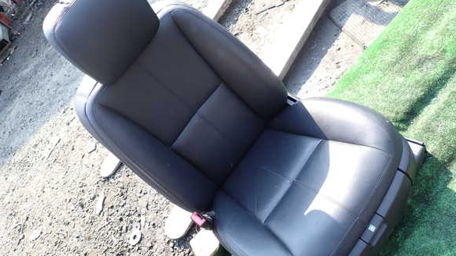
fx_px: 338
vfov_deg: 41.5
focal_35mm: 28
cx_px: 223
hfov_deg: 67.9
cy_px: 127
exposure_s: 1/160
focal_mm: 4.5
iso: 100
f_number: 2.8
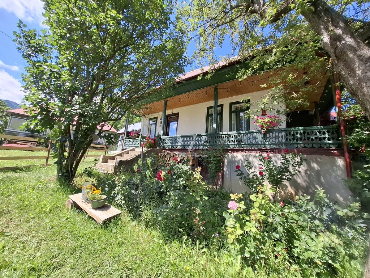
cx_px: 185
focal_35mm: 13
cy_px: 139
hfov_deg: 106.2
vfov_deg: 89.9
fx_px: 139
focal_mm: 1.74
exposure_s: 1/391
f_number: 2.2
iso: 40
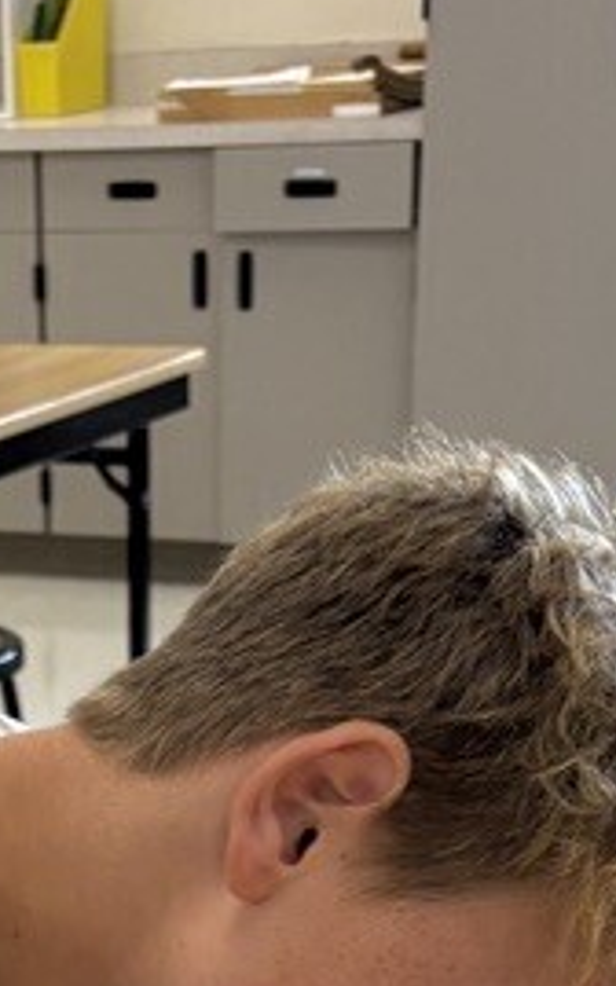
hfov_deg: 12.2
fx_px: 2822
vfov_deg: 17.6
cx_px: -136
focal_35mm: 105
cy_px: 1525
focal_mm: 5.96
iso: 200
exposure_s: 1/120
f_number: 1.6
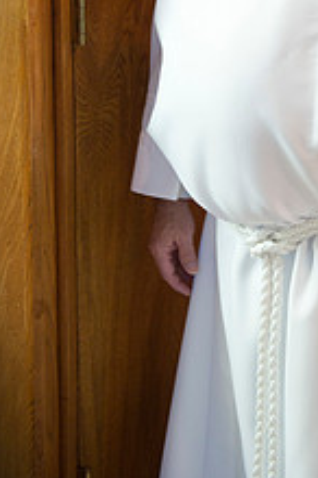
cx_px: 280
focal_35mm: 90
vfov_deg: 21.8
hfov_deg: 15.0
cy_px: 0
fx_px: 1196
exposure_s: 1/100
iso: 2000
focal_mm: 44
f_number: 2.8
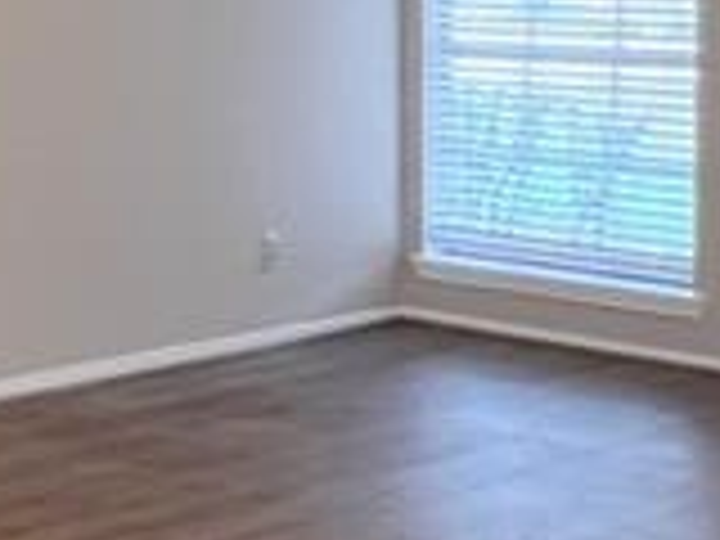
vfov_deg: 17.5
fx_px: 1726
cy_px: 58
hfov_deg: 18.5
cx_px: -567
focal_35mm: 83
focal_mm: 1.57
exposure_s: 1/60
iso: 320
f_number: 1.8
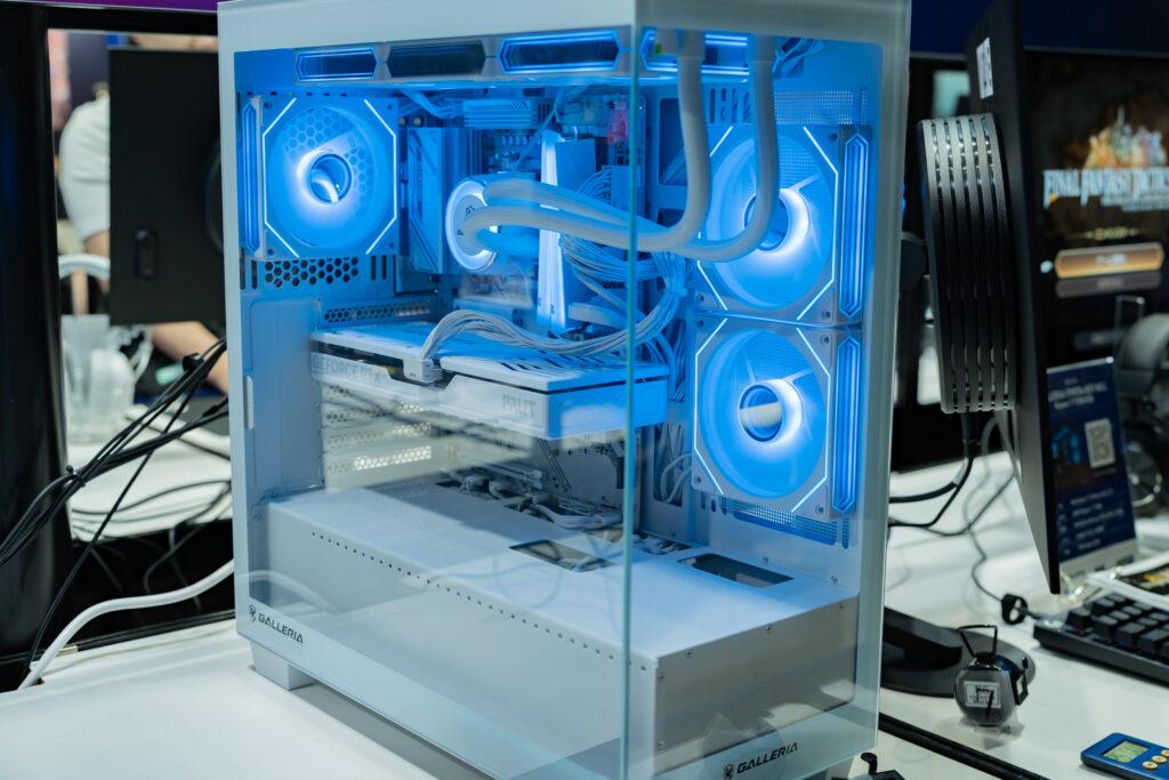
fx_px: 1429
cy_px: 390
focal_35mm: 44
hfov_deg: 44.5
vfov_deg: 30.5
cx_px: 584
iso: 400
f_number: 4
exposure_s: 1/100
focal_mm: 44
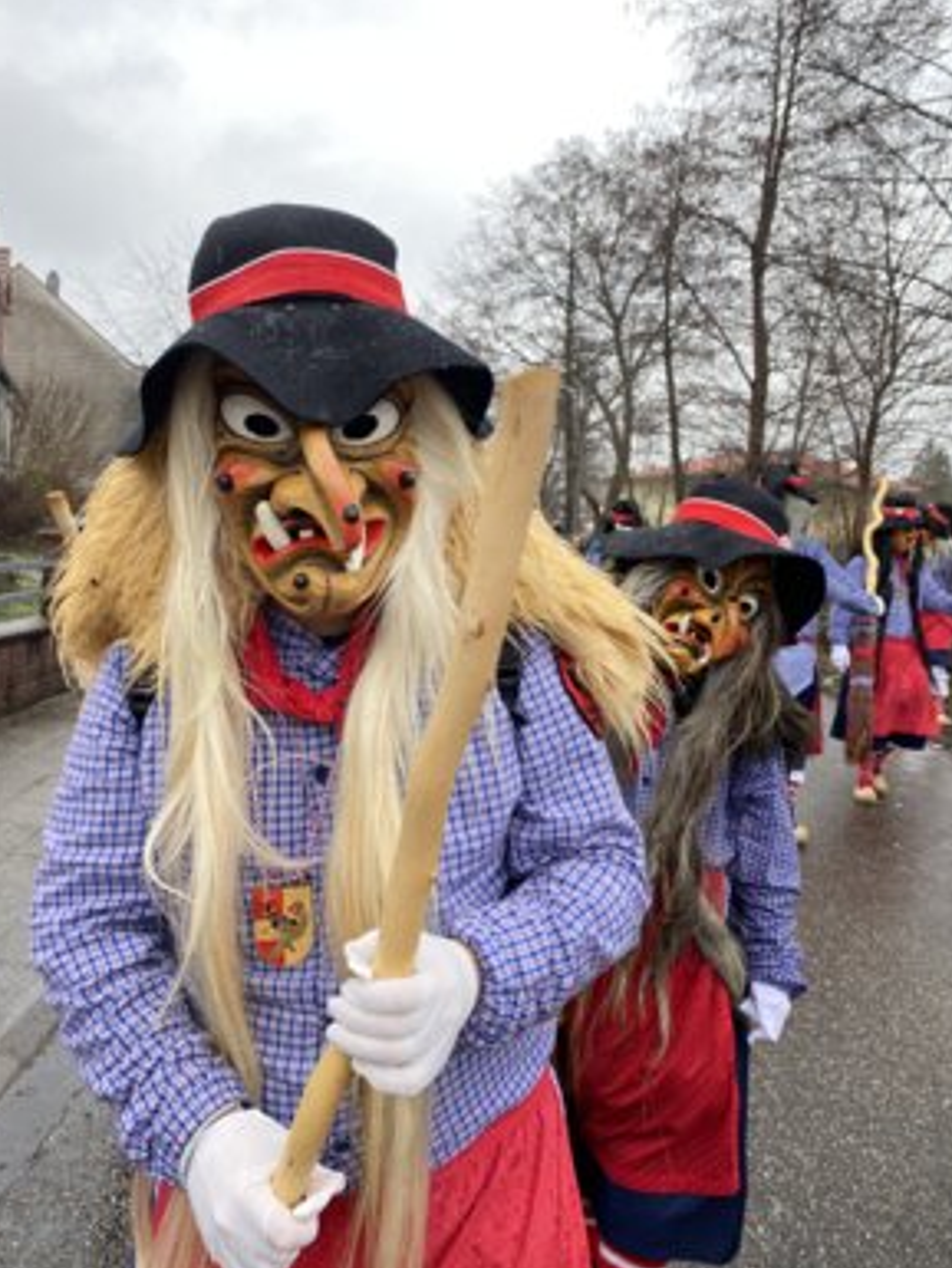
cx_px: 474
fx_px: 990
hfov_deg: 51.4
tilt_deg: -2.0
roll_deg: -1.5
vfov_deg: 65.3
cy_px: 636
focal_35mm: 27
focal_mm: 4.25
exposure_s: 1/121
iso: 50
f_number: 1.8
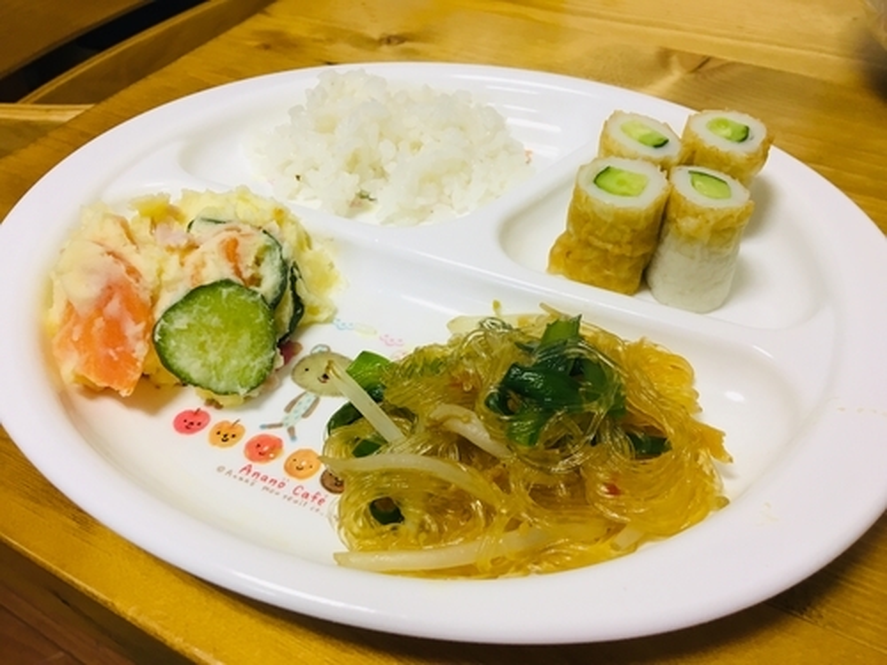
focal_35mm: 29
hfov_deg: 61.7
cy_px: 332
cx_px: 444
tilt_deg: -45.0
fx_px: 743
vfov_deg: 48.2
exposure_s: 1/33
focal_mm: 4.15
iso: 100
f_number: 2.2
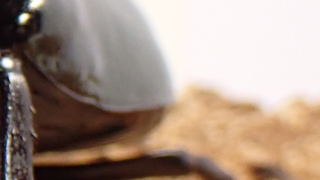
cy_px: 18
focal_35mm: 182
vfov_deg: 6.7
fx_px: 1544
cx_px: -236
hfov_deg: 11.1
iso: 800
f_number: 3.1
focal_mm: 8.4
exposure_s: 1/160
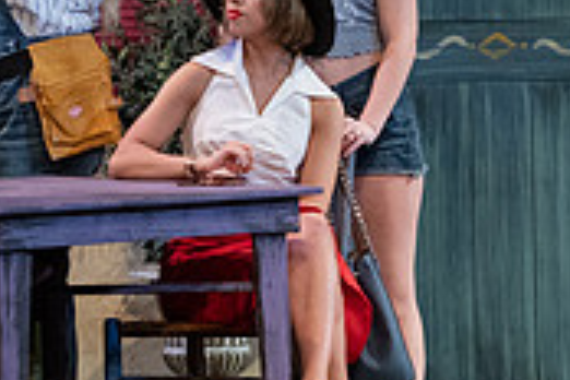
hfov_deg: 4.6
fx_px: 7109
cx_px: 124
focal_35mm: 449
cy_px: 15
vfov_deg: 3.1
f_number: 3.2
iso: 3200
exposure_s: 1/320
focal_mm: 135
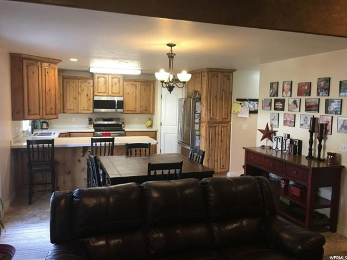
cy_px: 130
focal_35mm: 29
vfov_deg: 48.2
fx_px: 291
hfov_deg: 61.7
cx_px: 174
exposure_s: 1/15
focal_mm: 4.15
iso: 40
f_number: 2.2
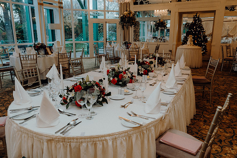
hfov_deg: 65.5
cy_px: 79
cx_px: 118
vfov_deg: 46.4
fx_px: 184
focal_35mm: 28
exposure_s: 1/200
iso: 2500
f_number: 3.5
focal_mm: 28
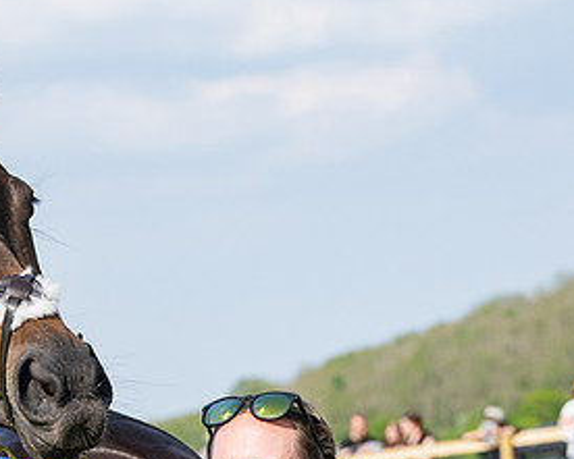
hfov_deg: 7.3
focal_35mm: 264
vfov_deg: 5.9
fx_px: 4486
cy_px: 440
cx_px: 148
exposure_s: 1/2500
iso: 400
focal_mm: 77
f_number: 5
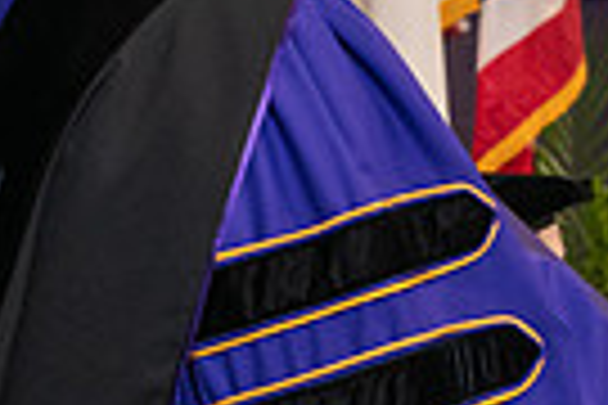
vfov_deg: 4.8
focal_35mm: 284
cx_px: 509
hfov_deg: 7.2
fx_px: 4796
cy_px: 61
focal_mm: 66
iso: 2000
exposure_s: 1/125
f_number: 5
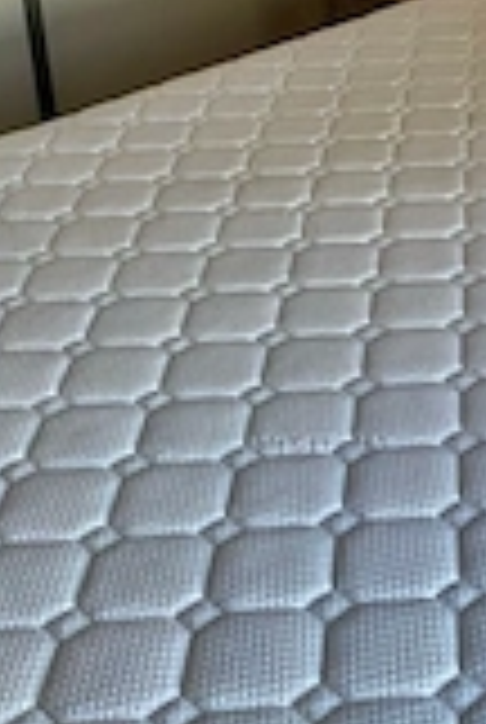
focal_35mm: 67
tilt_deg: -20.1
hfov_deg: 19.9
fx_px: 1351
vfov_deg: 28.6
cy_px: 45
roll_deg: +3.0
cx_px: 464
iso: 125
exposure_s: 1/87
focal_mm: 4.25
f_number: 1.8
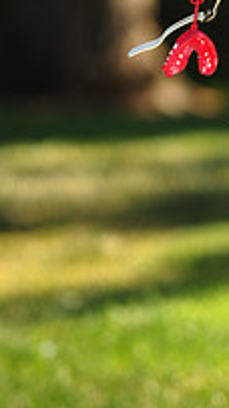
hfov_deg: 2.0
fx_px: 6453
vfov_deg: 3.6
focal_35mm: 597
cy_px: -141
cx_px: 352
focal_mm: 200
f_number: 4.5
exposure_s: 1/320
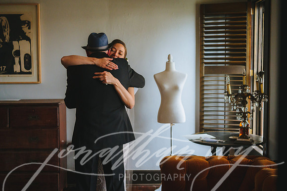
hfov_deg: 39.0
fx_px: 405
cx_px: 135
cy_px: 96
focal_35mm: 51
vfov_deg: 26.5
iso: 6400
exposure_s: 1/1000
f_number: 2.8
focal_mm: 48
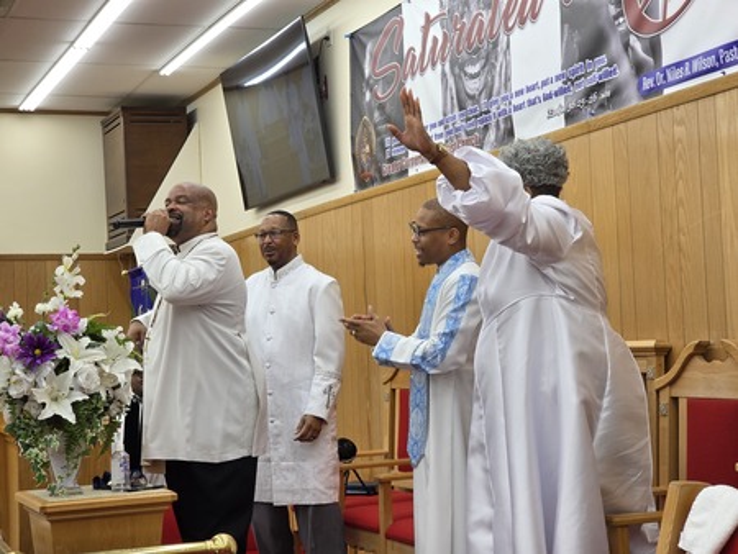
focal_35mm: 69
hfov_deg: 28.1
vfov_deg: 21.3
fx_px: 1472
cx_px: 369
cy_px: 277
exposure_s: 1/177
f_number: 2.4
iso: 50
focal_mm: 7.9
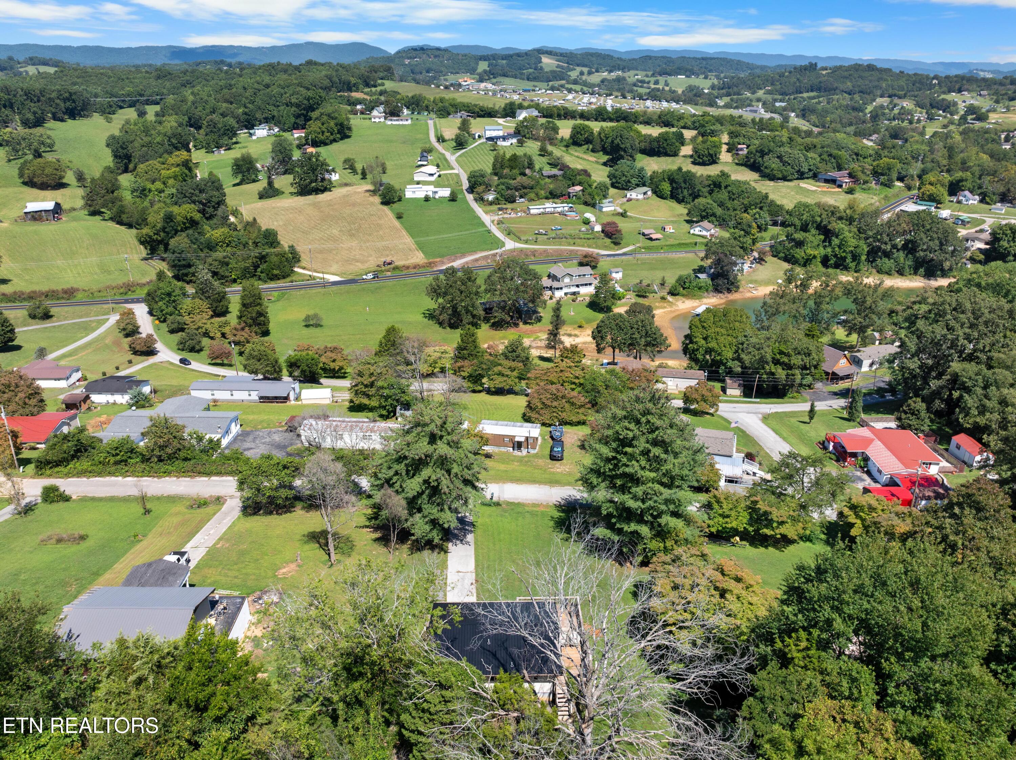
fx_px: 704
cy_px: 380
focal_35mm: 24
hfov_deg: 71.6
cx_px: 508
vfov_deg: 56.8
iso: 100
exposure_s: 1/200
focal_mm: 12.29
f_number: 2.8
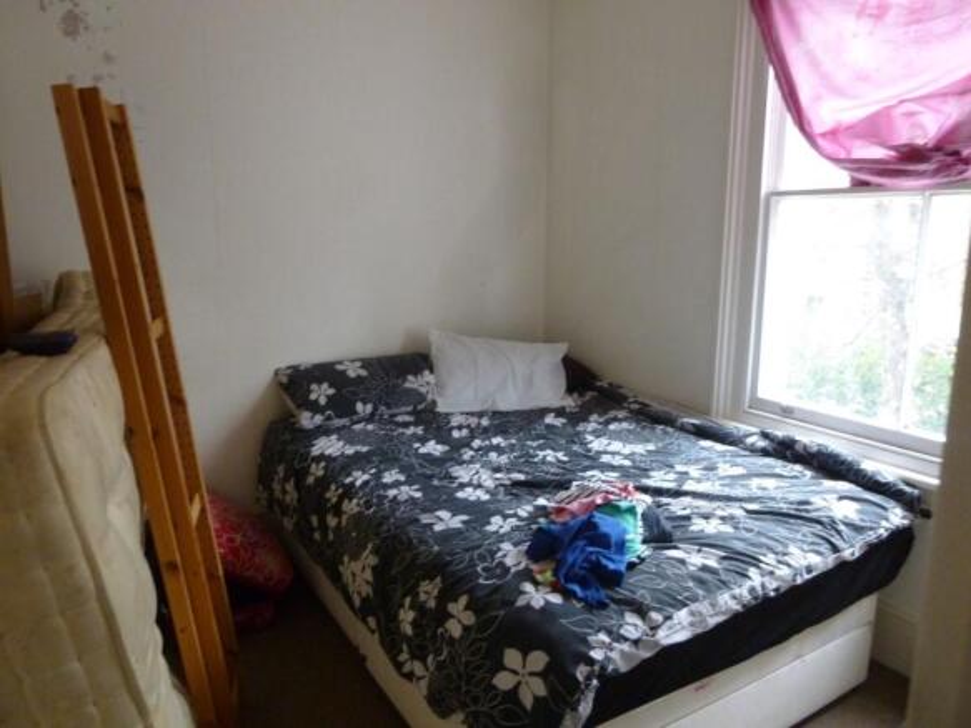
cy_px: 364
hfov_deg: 69.4
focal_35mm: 25
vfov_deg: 54.9
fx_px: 701
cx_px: 486
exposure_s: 1/10
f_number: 3.1
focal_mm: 4.5
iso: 400
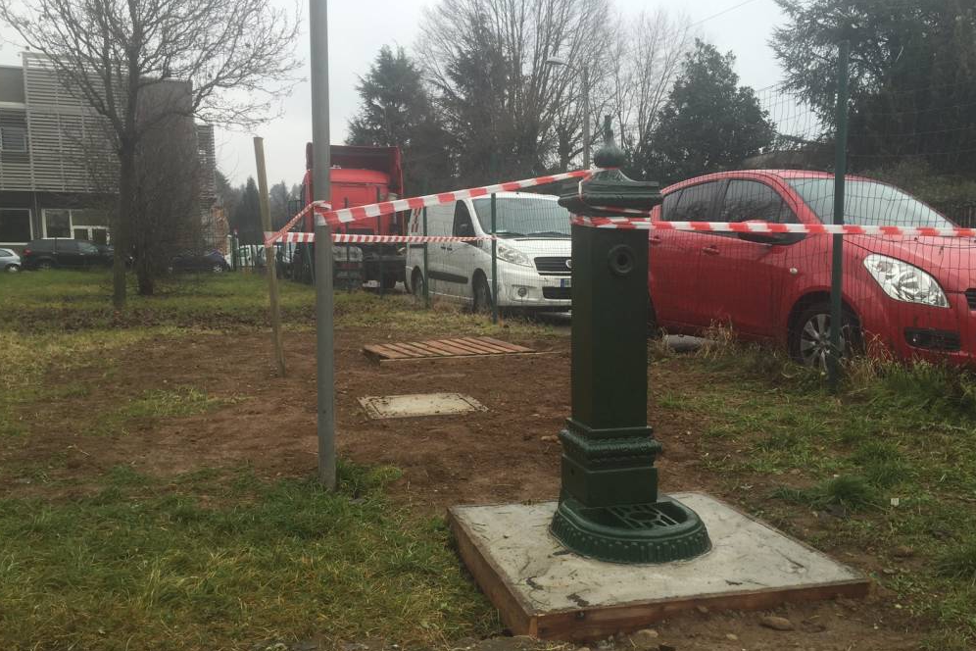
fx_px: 840
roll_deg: -0.9
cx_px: 490
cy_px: 358
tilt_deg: -6.8
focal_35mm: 31
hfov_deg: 60.3
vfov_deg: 42.3
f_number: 2.2
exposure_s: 1/520
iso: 32
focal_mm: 4.15
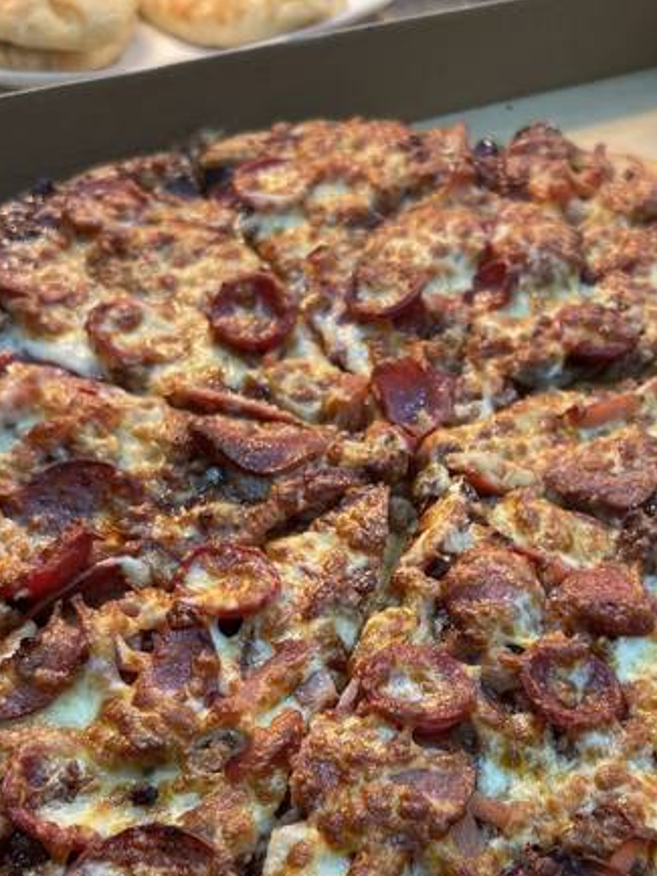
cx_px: 406
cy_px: 580
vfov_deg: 42.4
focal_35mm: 44
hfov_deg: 32.8
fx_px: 1113
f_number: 1.5
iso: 80
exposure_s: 1/100
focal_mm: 5.7
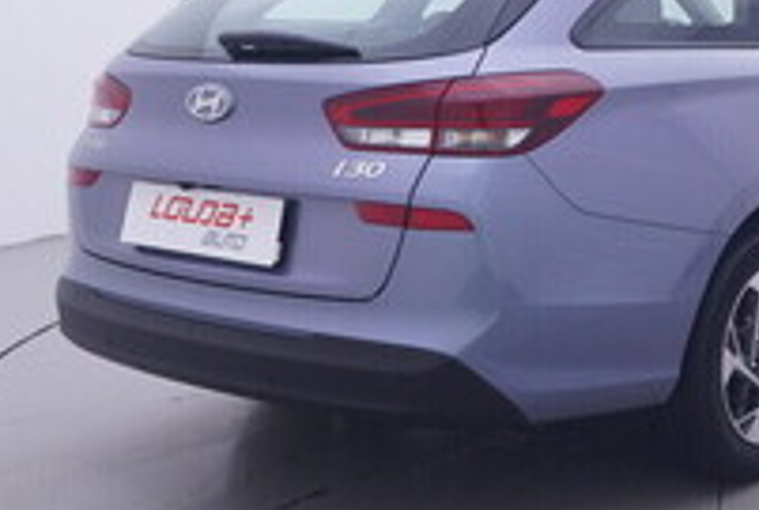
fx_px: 1297
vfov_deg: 21.8
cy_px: 66
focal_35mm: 61
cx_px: 776
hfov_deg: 30.1
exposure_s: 1/80
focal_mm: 15
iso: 200
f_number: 5
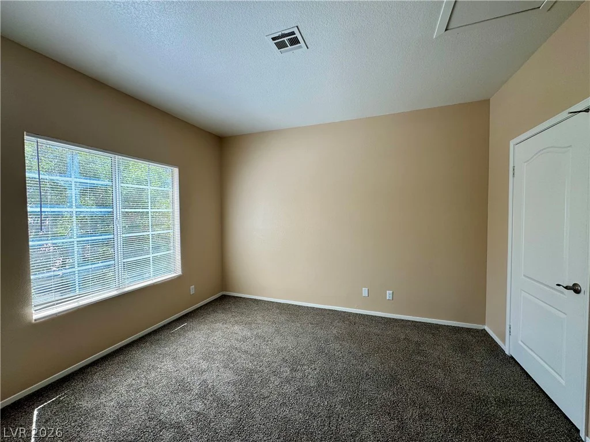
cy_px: 221
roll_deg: -0.2
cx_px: 295
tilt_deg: -1.7
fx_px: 239
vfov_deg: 85.7
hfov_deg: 102.1
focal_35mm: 14
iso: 40
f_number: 2.2
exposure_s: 1/111
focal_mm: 2.22
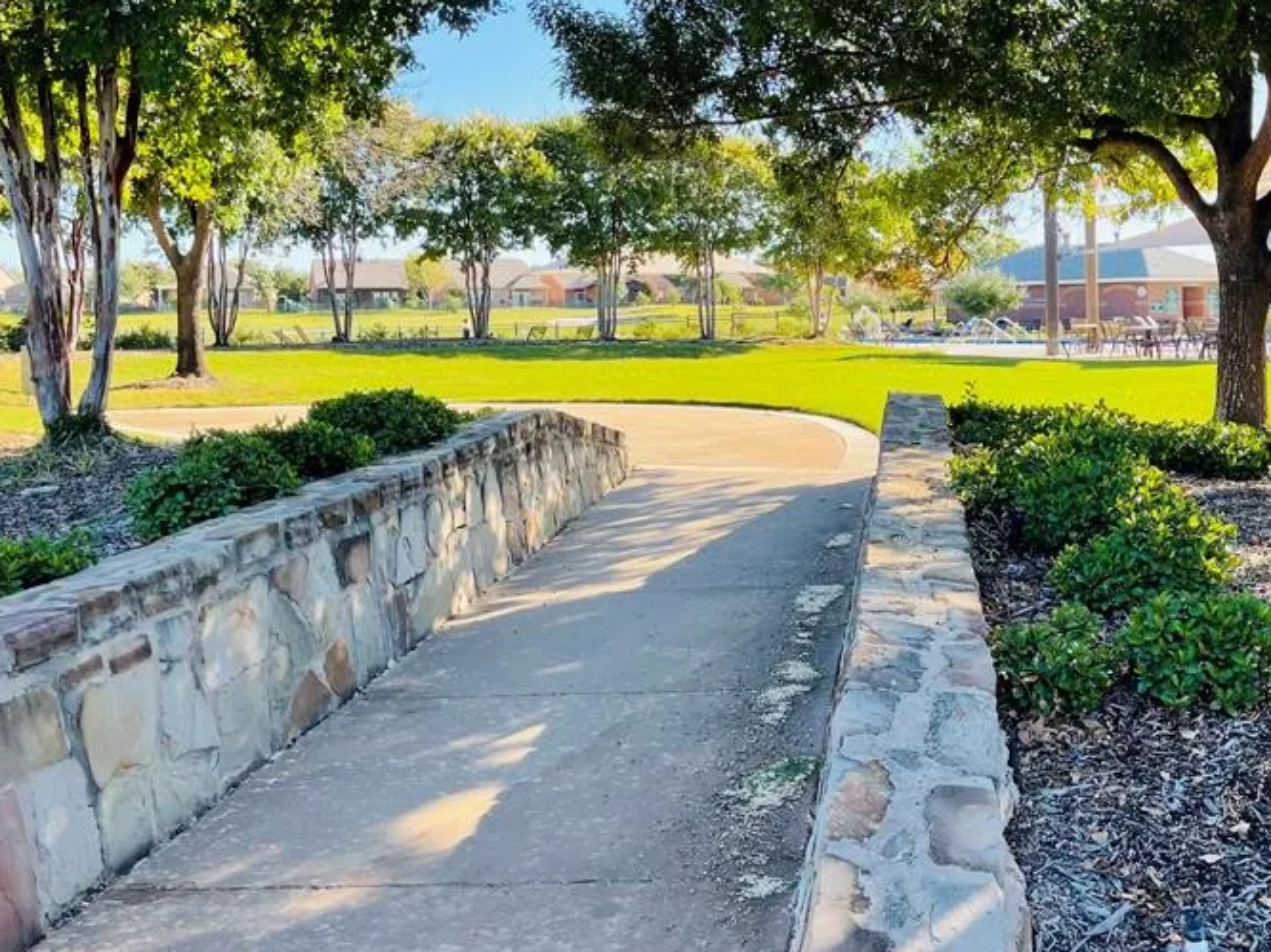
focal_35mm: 40
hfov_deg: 46.3
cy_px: 240
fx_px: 1468
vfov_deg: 35.2
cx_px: 817
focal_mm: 5.1
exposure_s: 1/836
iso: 32
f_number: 1.6
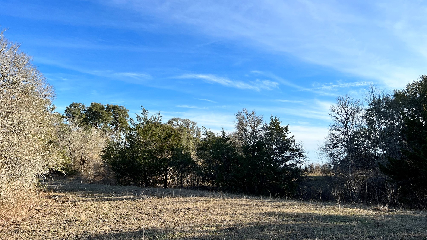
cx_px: 215
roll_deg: +2.0
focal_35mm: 29
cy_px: 84
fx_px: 328
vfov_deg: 39.8
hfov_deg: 66.1
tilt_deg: +16.4
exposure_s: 1/3460
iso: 50
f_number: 1.5
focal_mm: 5.7
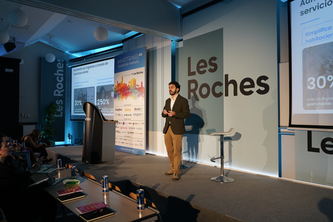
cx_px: 166
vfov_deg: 46.4
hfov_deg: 65.5
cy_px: 111
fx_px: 259
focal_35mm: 28
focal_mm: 28
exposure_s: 1/160
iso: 2000
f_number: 5
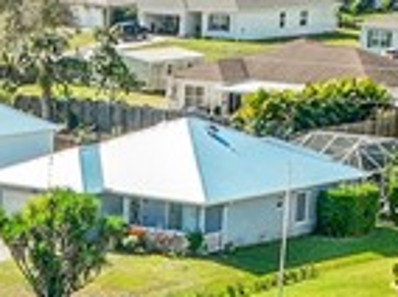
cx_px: -8
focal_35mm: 173
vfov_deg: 7.7
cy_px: 806
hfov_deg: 11.3
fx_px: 1986
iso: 210
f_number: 2.8
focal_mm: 12.29
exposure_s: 1/2000
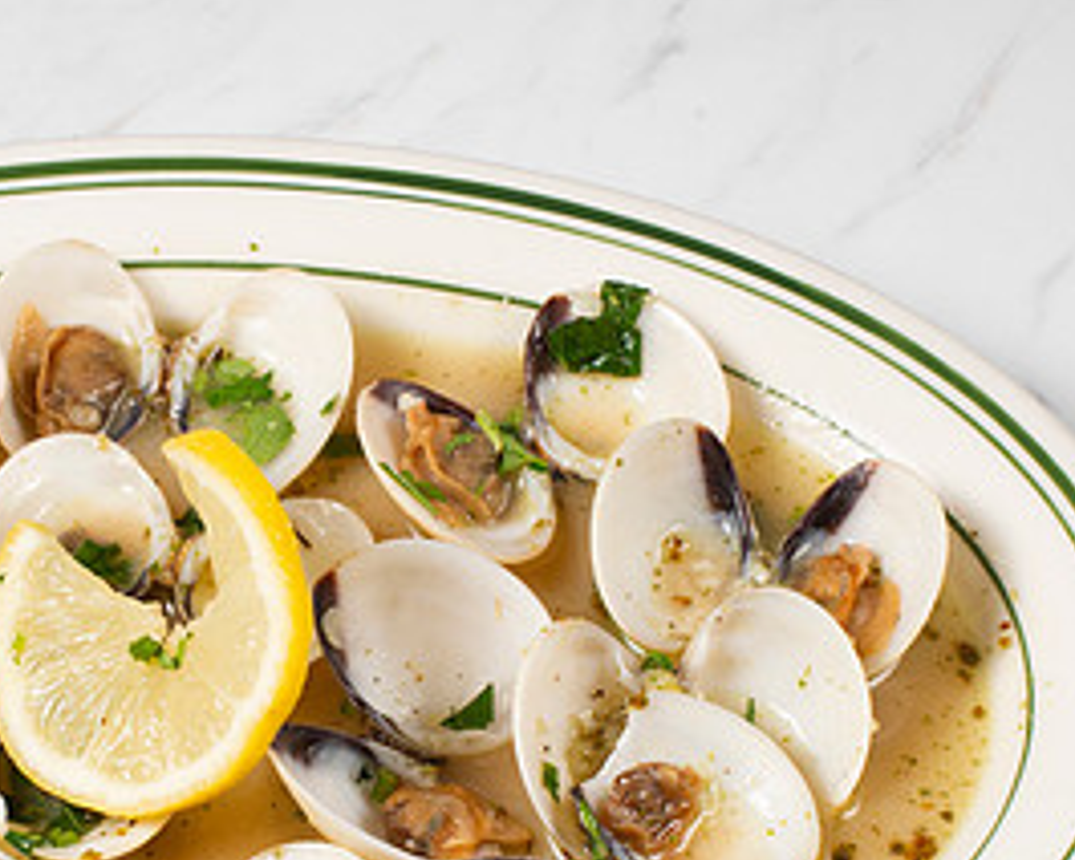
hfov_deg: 15.7
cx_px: 248
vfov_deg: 12.6
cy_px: 653
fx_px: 3882
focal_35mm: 122
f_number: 13
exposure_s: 1/250
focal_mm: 50
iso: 200
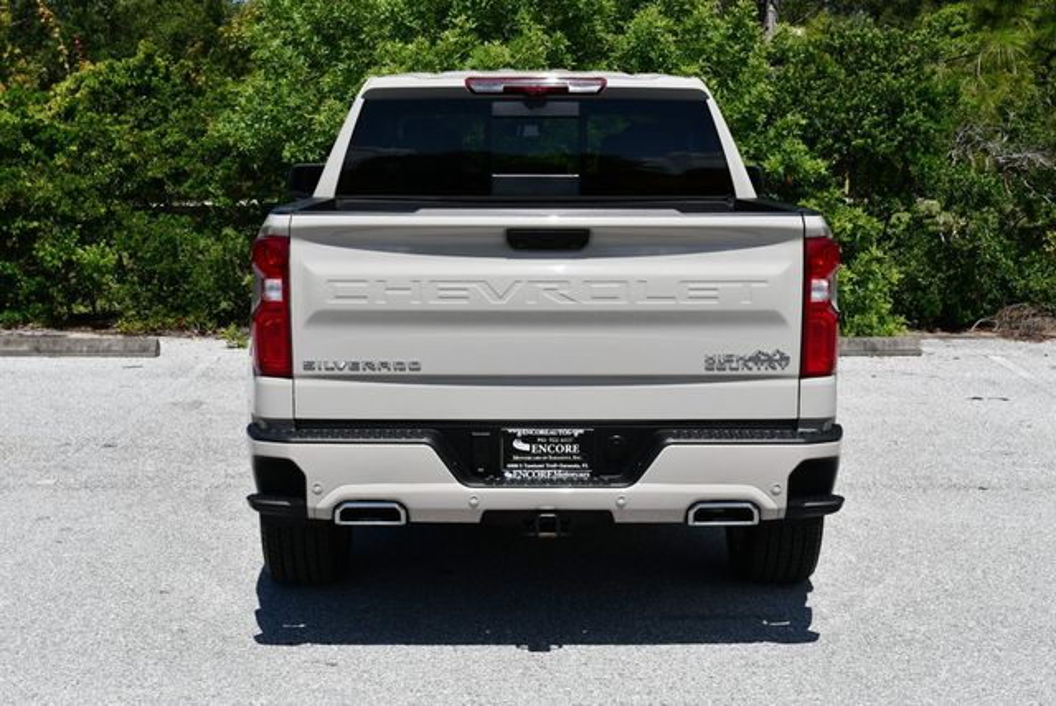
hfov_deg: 31.4
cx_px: 528
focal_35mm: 64
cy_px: 353
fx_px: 1879
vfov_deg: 21.3
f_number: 9
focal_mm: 32
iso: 100
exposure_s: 1/320
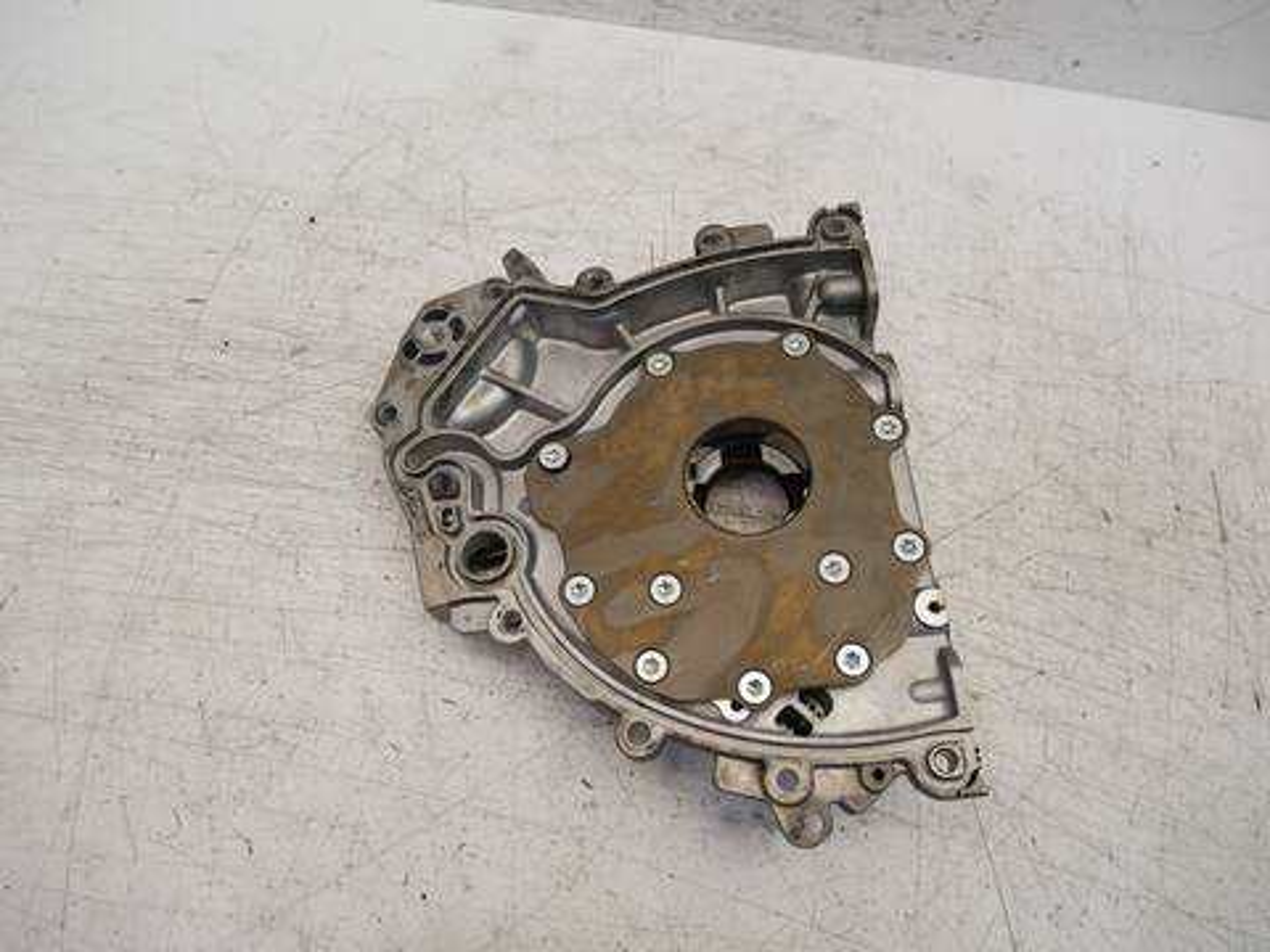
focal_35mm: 24
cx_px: 635
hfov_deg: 71.6
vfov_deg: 56.8
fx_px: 881
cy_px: 476
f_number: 3.5
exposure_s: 1/125
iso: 400
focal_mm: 12
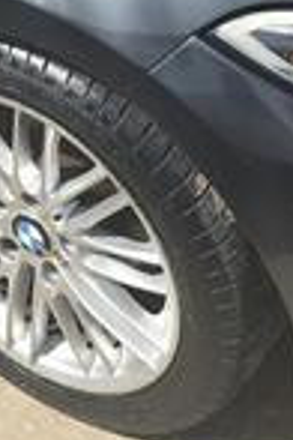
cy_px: -175
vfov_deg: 17.7
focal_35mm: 106
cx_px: -57
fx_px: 1294
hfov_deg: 12.6
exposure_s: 1/456
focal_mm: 6.3
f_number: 1.7
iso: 12
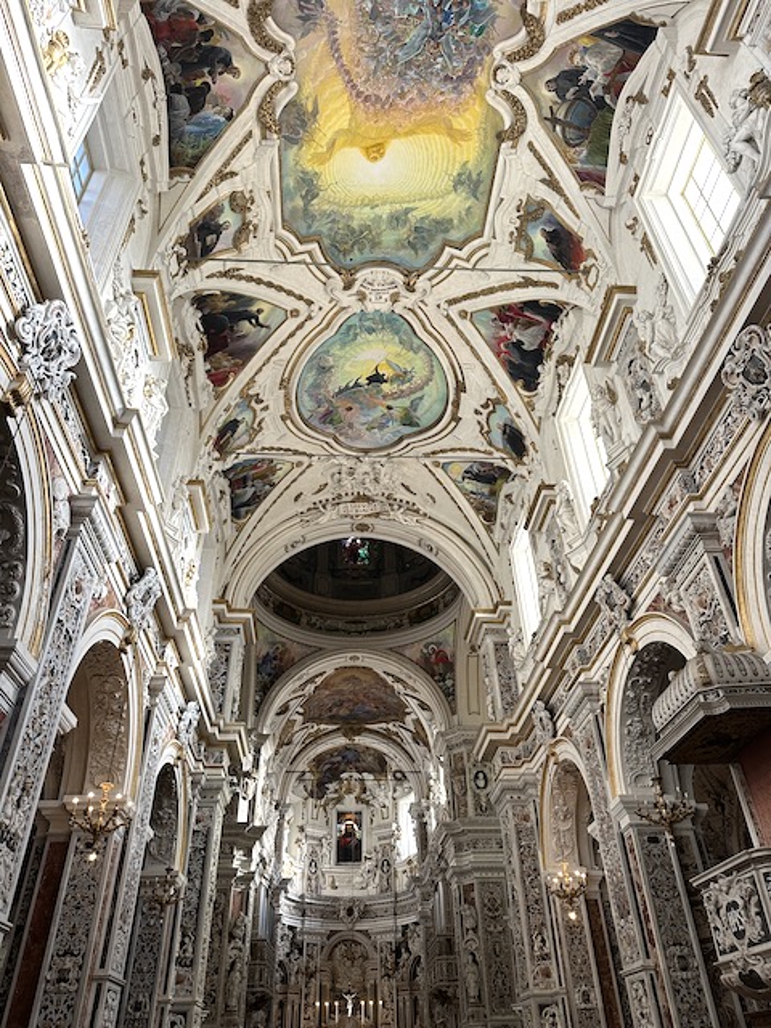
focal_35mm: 24
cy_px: 514
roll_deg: +1.4
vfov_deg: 71.6
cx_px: 386
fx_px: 713
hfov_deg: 56.8
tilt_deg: +37.9
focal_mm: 6.86
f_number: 1.78
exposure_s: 1/121
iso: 125
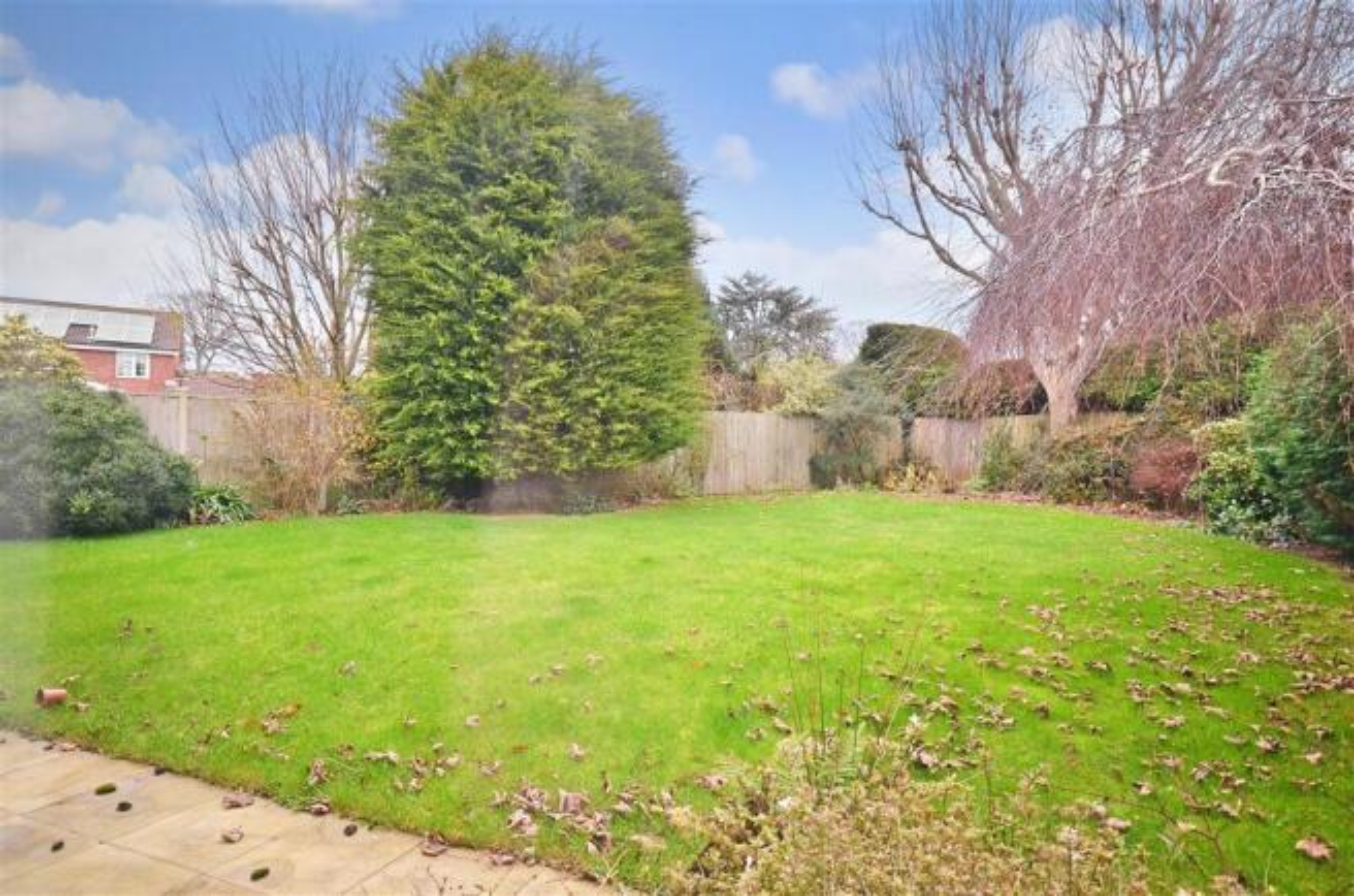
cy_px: 448
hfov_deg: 85.6
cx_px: 677
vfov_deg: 62.9
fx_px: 732
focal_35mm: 20
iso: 640
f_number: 9
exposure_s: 1/25
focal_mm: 13
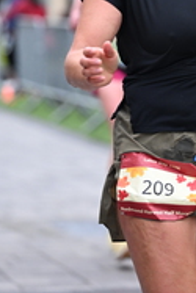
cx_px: 230
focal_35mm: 300
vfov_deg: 6.8
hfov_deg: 4.6
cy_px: -39
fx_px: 2445
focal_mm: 102
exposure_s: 1/1600
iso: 1000
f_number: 2.8
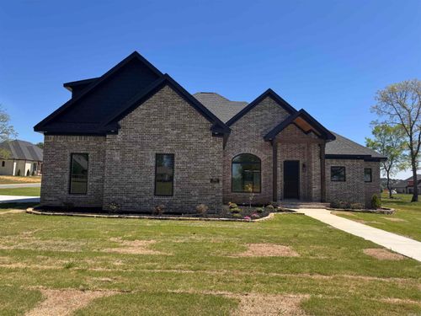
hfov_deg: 71.6
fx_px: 292
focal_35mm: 24
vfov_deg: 56.8
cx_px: 210
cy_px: 158
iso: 80
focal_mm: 6.76
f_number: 1.78
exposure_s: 1/3247
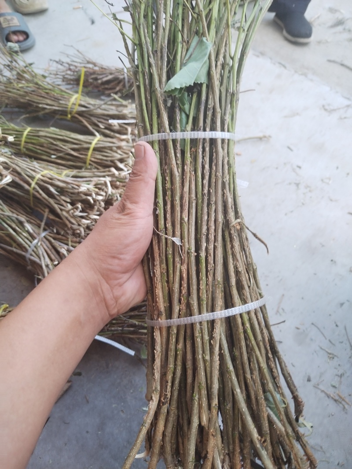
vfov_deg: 67.3
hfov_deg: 53.1
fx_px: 353
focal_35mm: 26
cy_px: 234
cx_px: 176
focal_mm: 4.75
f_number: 1.8
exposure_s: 1/50
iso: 256
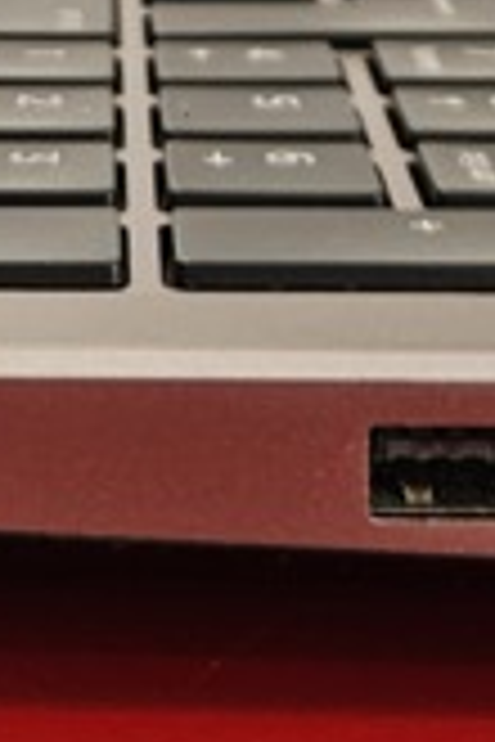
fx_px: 2990
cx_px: 27
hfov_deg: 9.4
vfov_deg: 12.9
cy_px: -567
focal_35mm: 145
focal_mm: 5.4
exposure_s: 1/100
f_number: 1.8
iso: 160
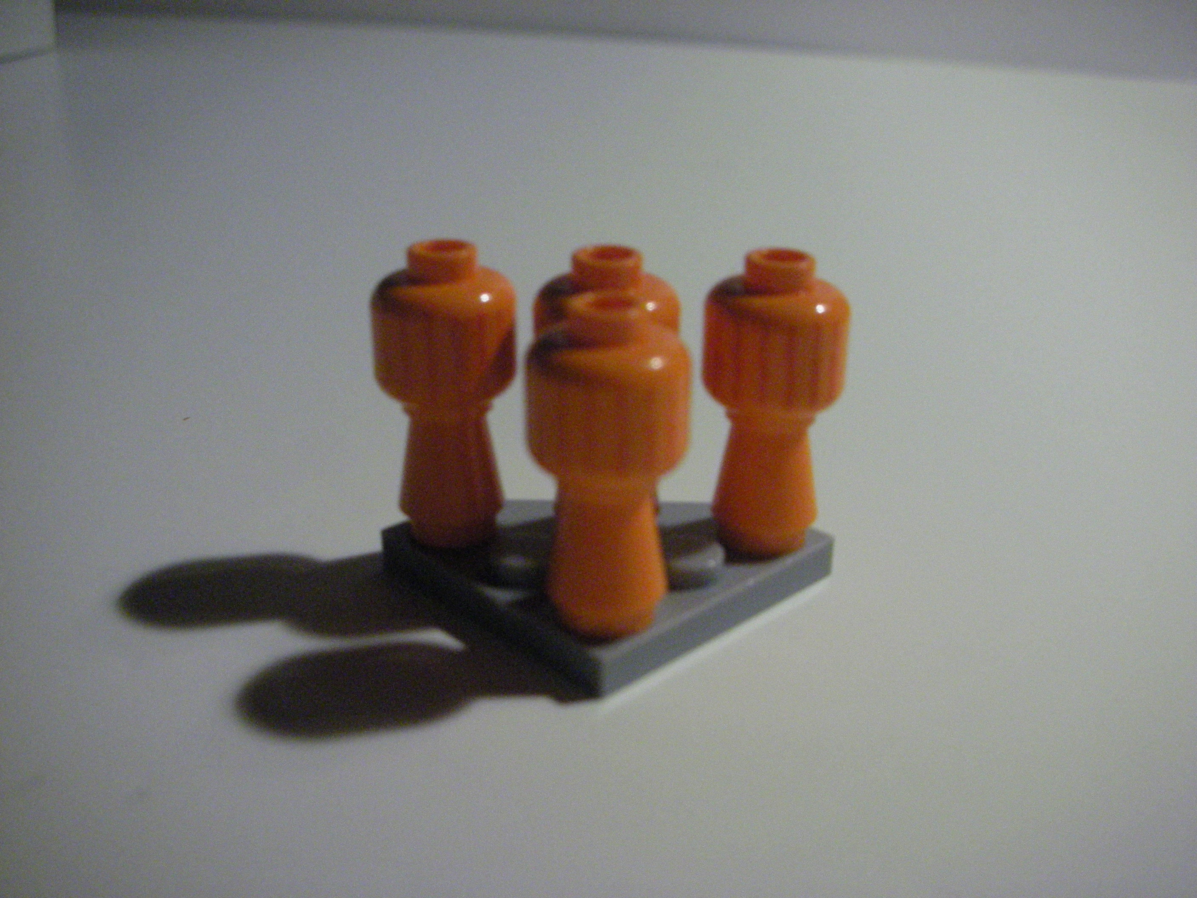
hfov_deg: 52.6
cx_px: 598
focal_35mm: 35
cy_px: 449
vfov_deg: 40.7
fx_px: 1210
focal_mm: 5.8
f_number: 3
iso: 400
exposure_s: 1/229
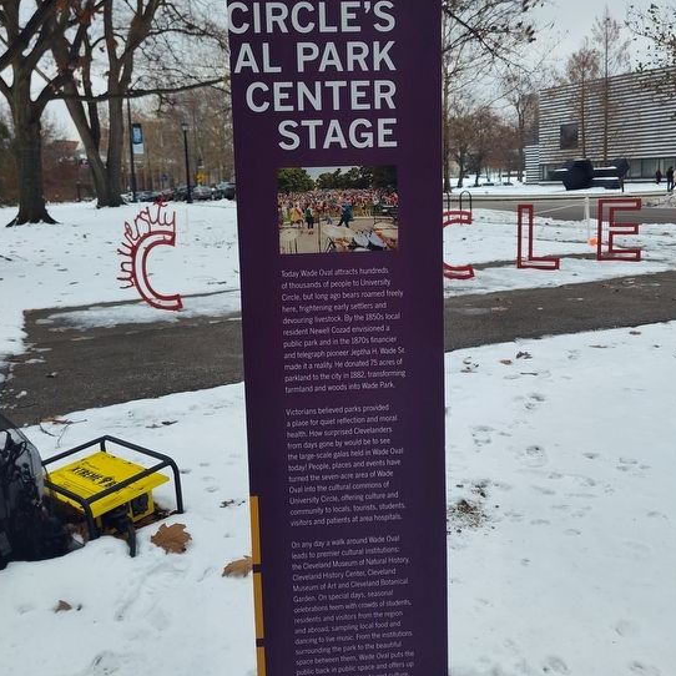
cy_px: 268
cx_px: 328
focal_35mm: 30
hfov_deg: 54.0
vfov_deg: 53.6
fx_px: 663
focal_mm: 5.56
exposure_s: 1/241
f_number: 1.8
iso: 100
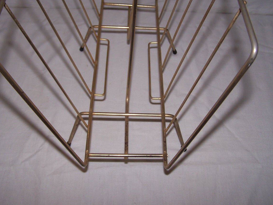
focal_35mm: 40
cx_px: 138
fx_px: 315
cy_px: 99
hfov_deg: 46.8
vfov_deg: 36.0
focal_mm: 6.3
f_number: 2.8
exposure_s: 1/60
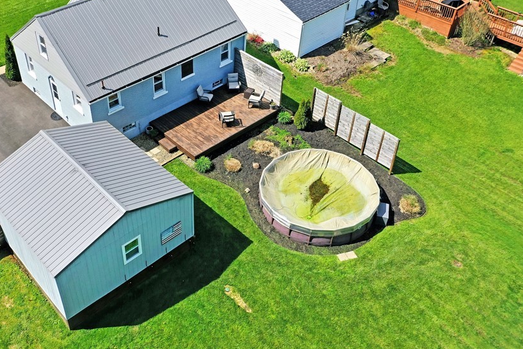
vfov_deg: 35.8
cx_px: 189
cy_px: 143
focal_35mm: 37
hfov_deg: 51.2
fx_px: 537
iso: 100
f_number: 5.6
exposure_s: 1/500
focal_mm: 10.26
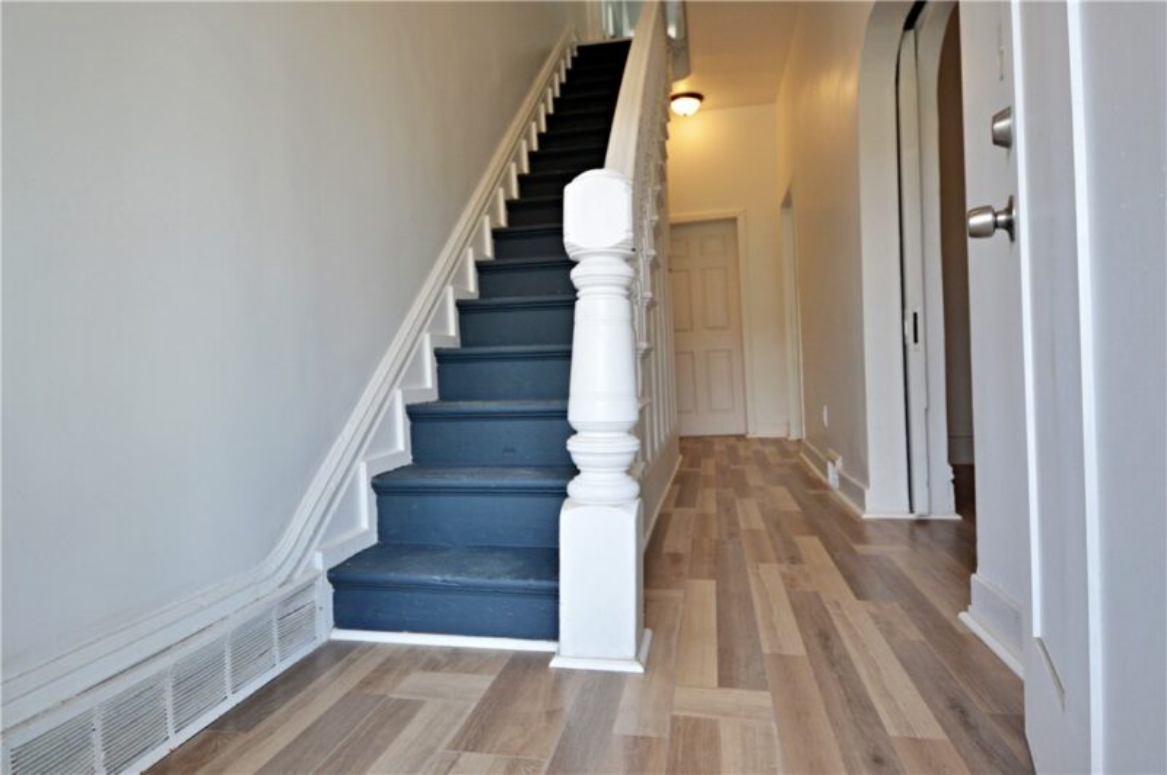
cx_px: 584
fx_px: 583
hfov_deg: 90.1
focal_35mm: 18
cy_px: 388
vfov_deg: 67.2
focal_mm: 12
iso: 400
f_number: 5
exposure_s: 1/100
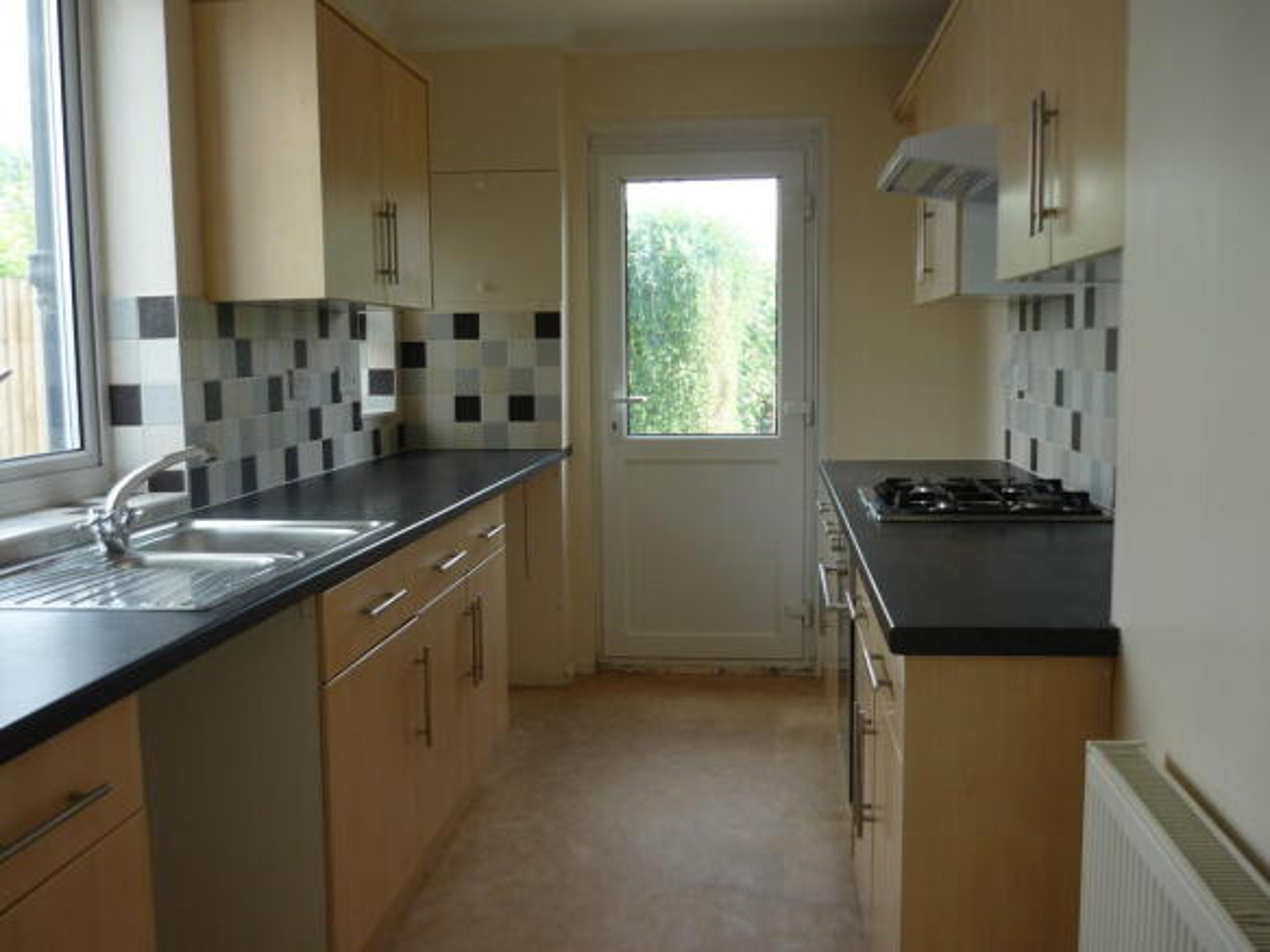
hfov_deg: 55.4
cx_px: 635
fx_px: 1210
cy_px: 476
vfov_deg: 42.9
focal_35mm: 33
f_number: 2.8
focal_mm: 5.5
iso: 100
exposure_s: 1/100
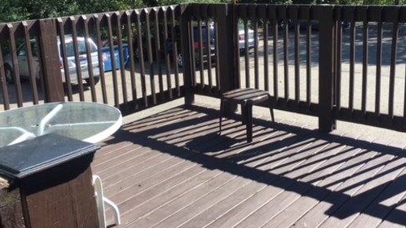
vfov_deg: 28.2
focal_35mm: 42
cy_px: 84
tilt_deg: -12.5
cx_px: 234
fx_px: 452
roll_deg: +1.9
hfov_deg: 48.2
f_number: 2.2
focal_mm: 4.15
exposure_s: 1/620
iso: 25
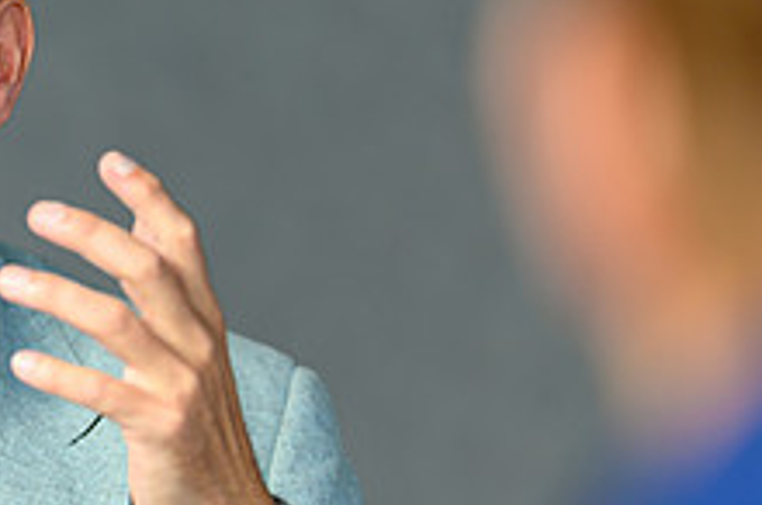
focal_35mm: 369
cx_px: 170
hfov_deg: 5.6
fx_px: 7799
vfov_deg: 3.7
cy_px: 289
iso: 200
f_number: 1.8
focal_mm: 135
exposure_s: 1/1000
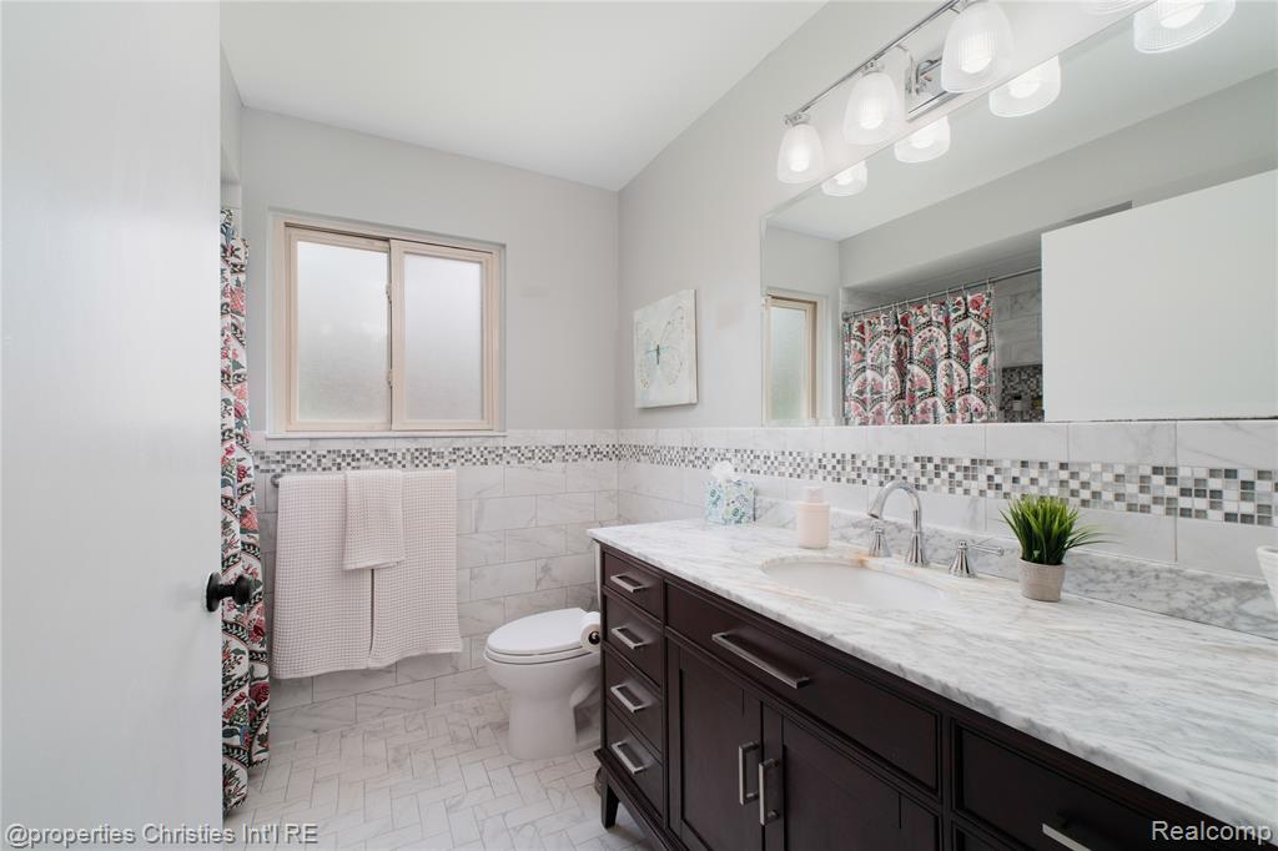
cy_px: 426
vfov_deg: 77.3
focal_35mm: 15
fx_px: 532
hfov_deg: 100.4
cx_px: 639
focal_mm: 10
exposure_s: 1/250
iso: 640
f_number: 8
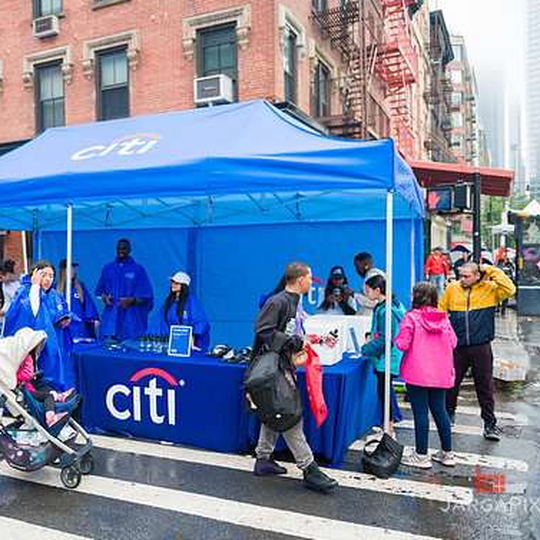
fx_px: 600
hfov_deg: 47.3
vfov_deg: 48.4
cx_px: 162
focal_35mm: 34
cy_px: 266
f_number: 3.2
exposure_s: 1/500
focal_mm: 26
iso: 250
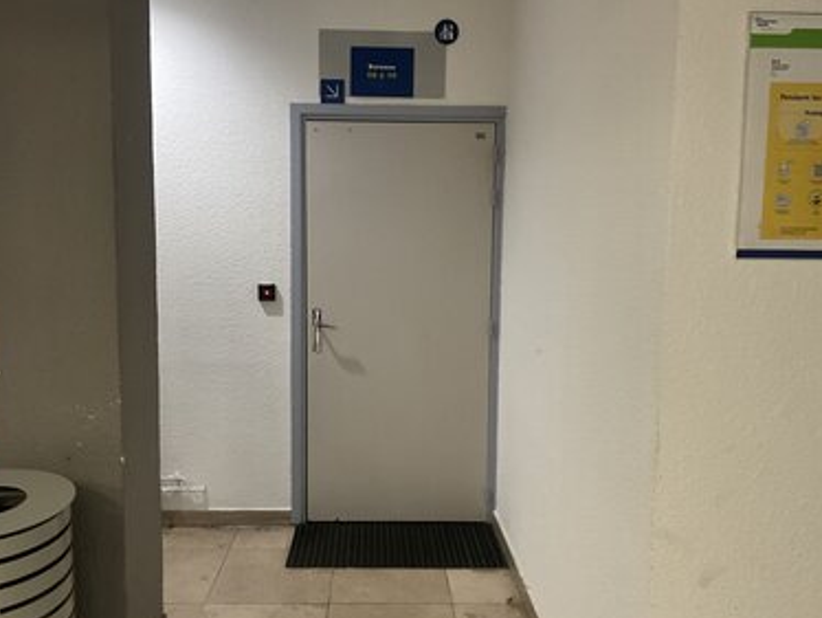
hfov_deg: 58.3
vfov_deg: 45.5
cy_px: 312
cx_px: 387
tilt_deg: -6.5
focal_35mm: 31
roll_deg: -1.2
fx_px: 737
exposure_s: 1/56
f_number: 1.8
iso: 320
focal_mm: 3
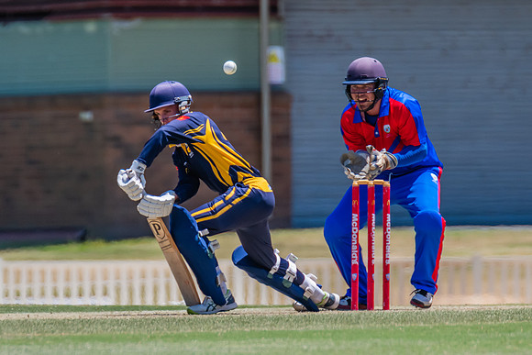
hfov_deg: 1.8
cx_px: 224
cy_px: 158
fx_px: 16482
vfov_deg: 1.2
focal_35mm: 1115
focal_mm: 600
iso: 640
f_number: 7.1
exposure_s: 1/2000
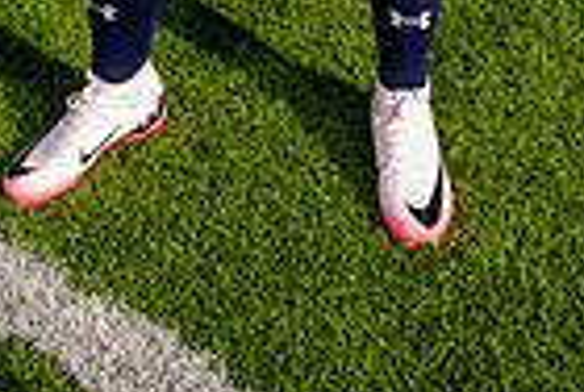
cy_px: -513
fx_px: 1252
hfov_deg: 26.1
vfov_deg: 13.6
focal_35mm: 77
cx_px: 192
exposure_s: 1/125
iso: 50
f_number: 7.1
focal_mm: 24
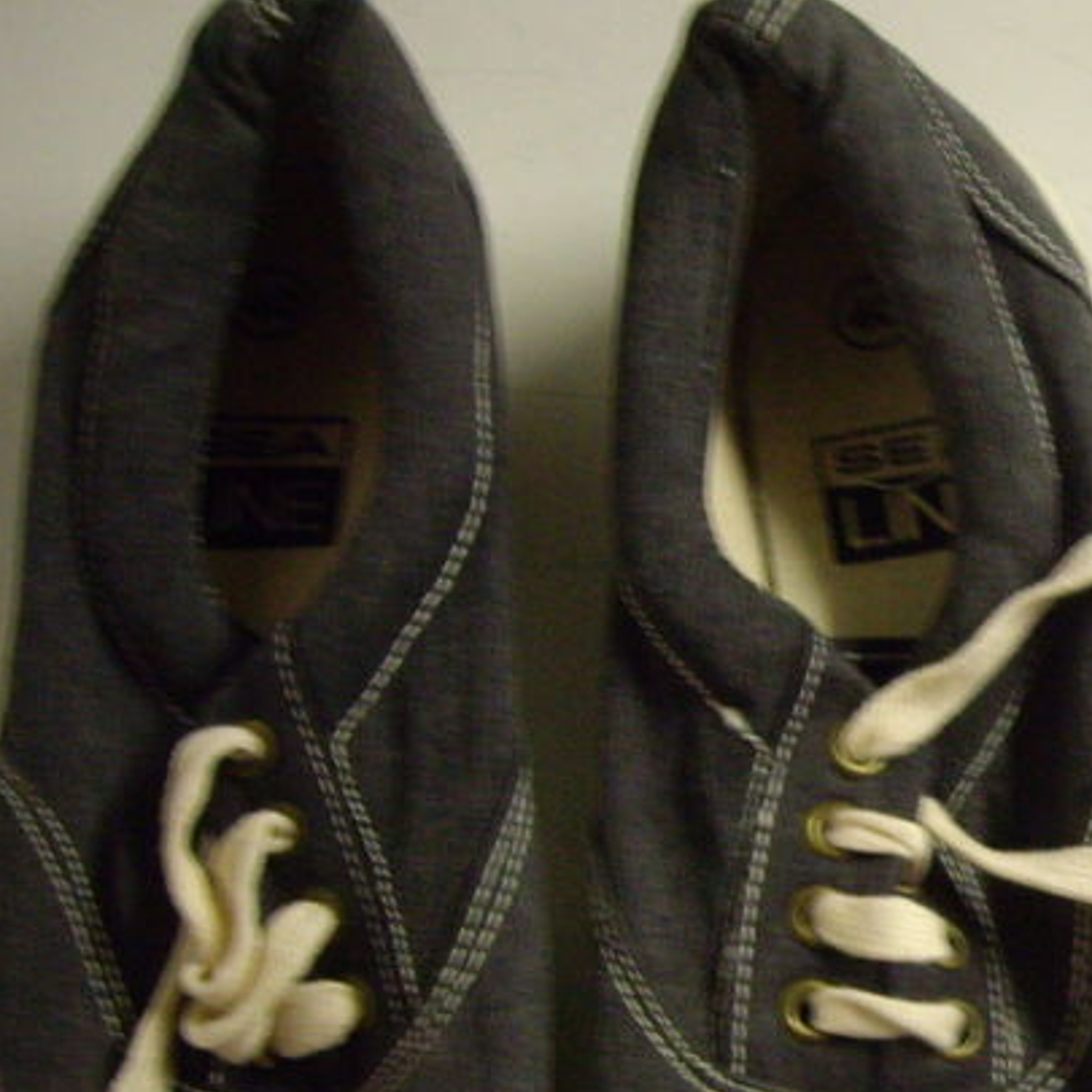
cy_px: 860
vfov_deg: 20.7
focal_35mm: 83
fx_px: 2962
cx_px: 1213
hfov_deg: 19.9
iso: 200
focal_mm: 6.2
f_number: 2.7
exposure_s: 1/5
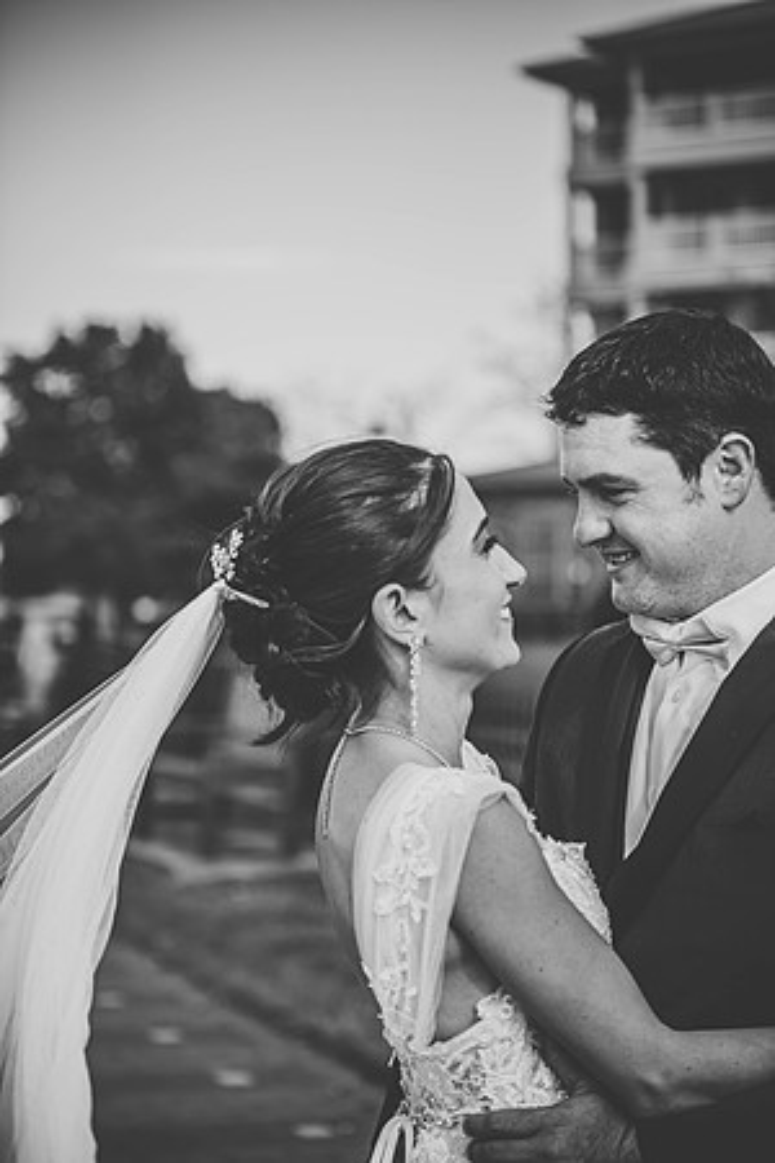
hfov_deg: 19.5
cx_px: 388
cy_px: 582
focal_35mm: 70
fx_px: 2260
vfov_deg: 28.8
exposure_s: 1/4000
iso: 500
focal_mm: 70
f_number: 2.8
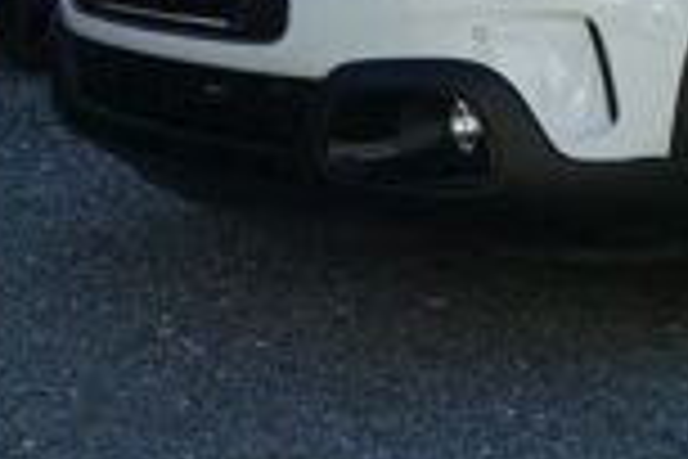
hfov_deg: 19.9
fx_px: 1854
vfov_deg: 13.3
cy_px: -248
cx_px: 796
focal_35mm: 97
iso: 125
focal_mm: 11.35
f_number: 3
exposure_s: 1/1000
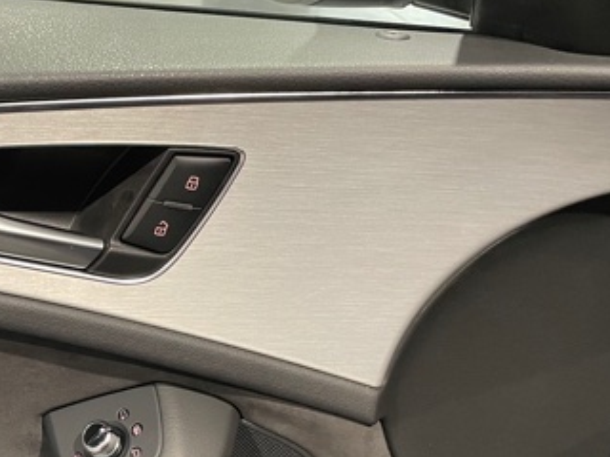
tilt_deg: -34.8
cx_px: 40
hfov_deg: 34.4
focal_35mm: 52
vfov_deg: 27.3
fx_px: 916
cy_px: 383
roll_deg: -0.8
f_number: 1.6
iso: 400
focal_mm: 4.2
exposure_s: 1/50
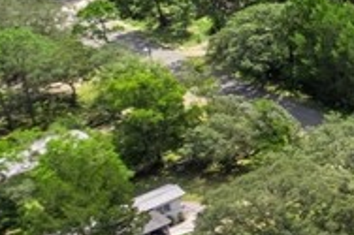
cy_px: -39
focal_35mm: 127
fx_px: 1248
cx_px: 994
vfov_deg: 10.6
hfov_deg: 11.4
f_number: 2.8
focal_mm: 8.38
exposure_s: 1/2500
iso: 100
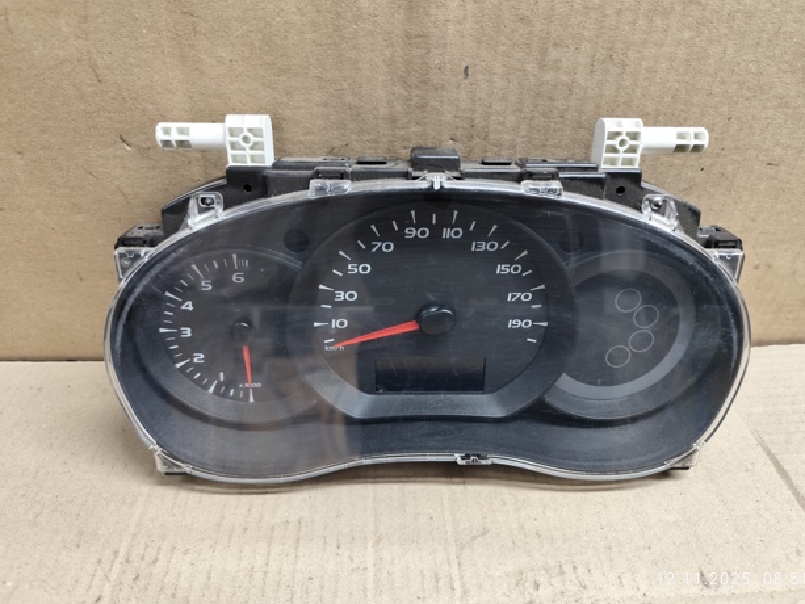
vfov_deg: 56.8
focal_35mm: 24
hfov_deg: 71.6
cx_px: 416
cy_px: 296
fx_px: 558
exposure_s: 1/100
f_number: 1.65
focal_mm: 6.19
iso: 400
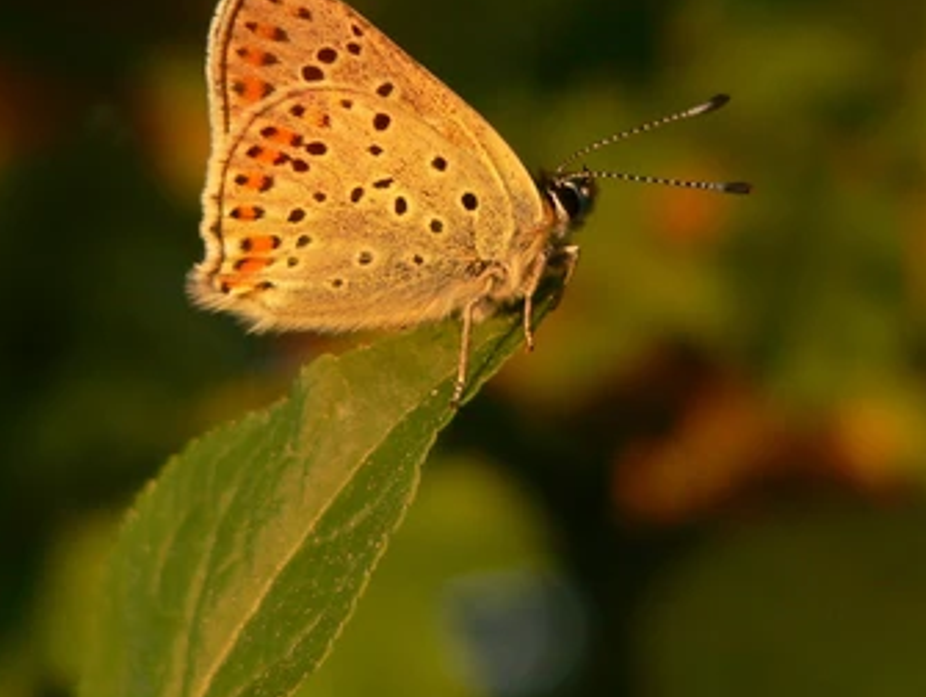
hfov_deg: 9.5
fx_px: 5570
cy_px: 133
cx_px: 486
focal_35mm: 208
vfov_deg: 7.1
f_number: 2.8
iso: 100
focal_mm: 18.1
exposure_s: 1/100
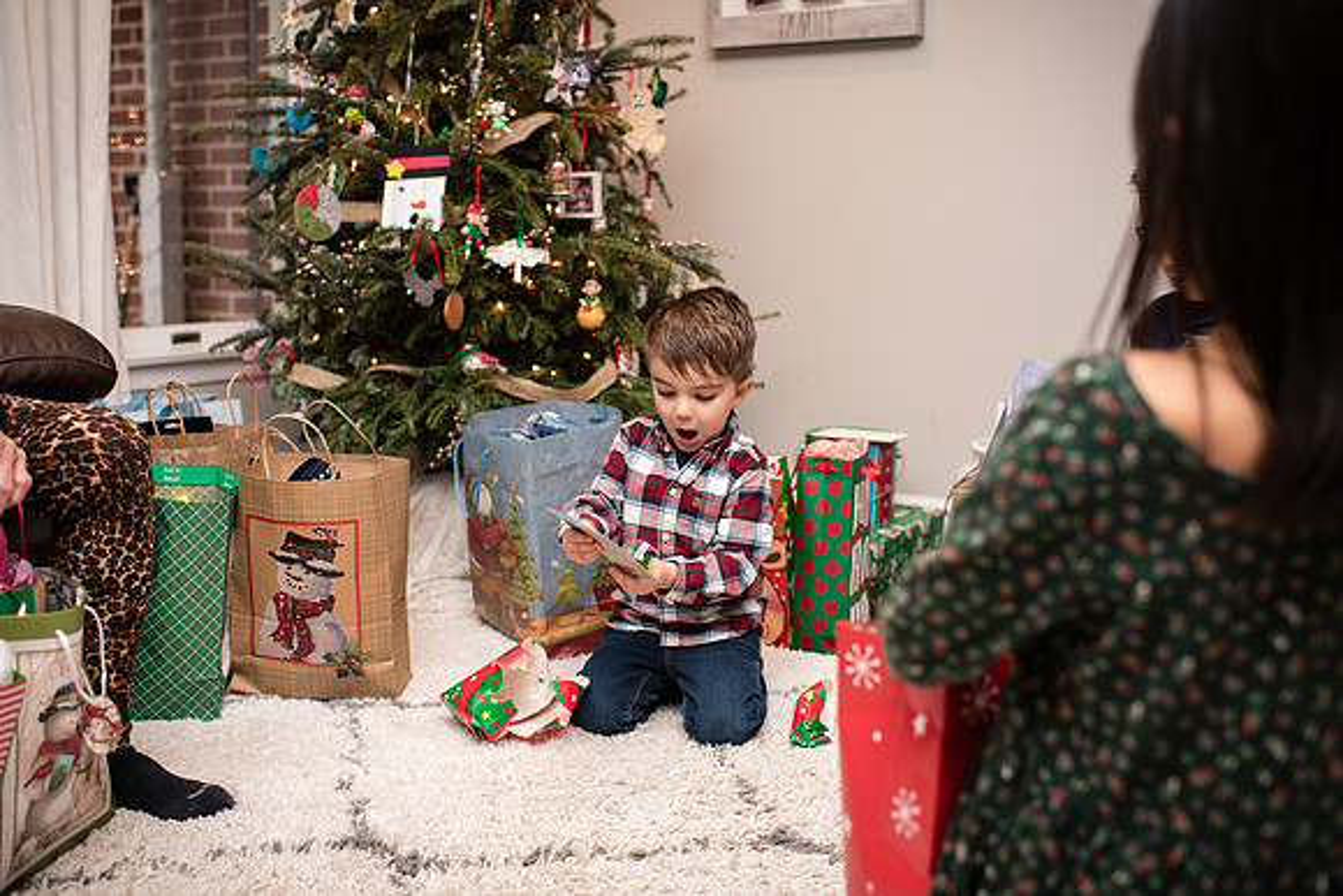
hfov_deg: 54.4
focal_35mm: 35
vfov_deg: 37.9
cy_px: 448
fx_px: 1306
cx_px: 672
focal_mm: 35
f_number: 2.8
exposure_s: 1/200
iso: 400
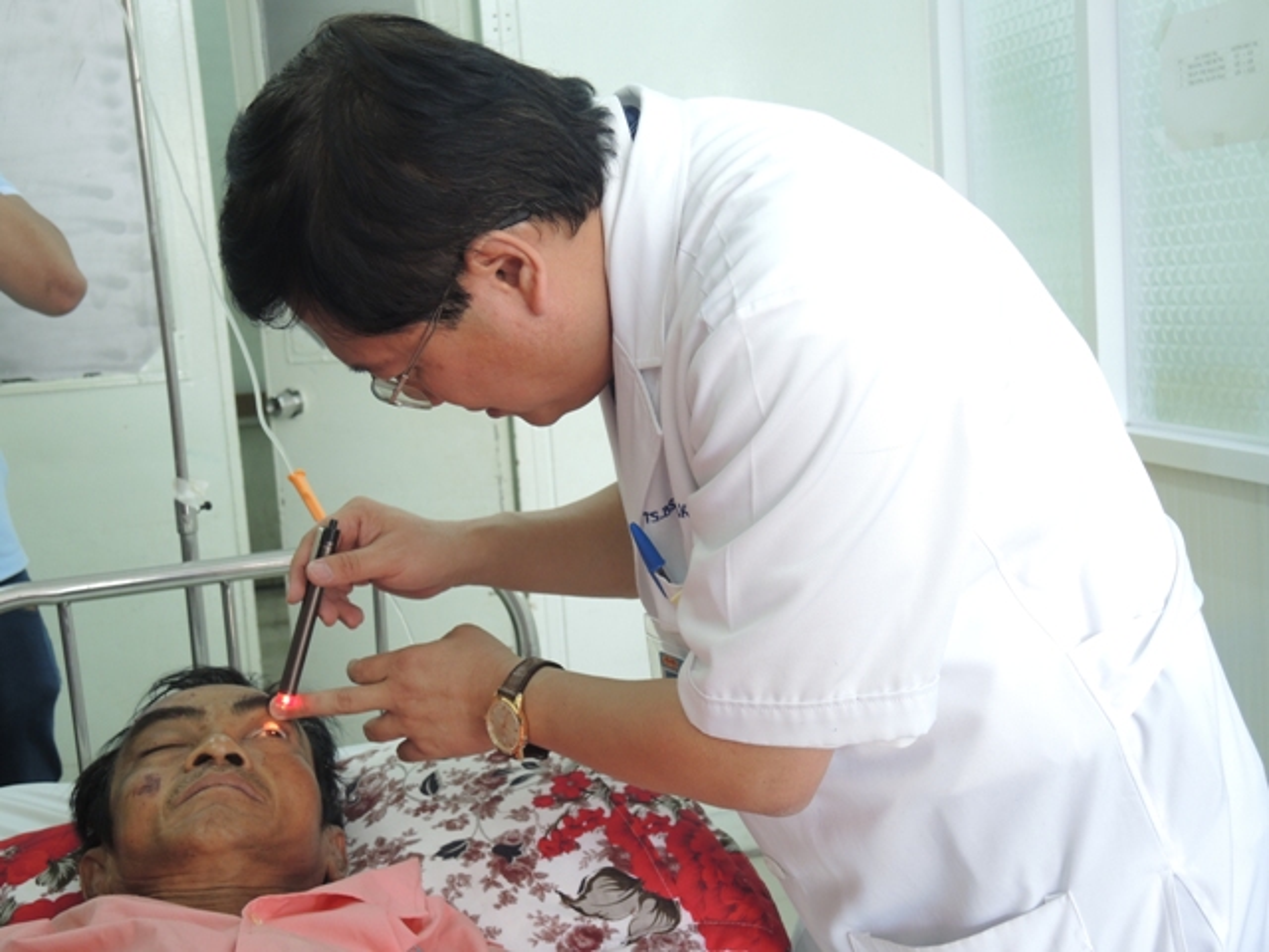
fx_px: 1833
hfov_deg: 38.2
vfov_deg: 29.1
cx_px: 634
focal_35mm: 50
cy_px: 476
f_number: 2.8
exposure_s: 1/50
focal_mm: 11
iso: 250
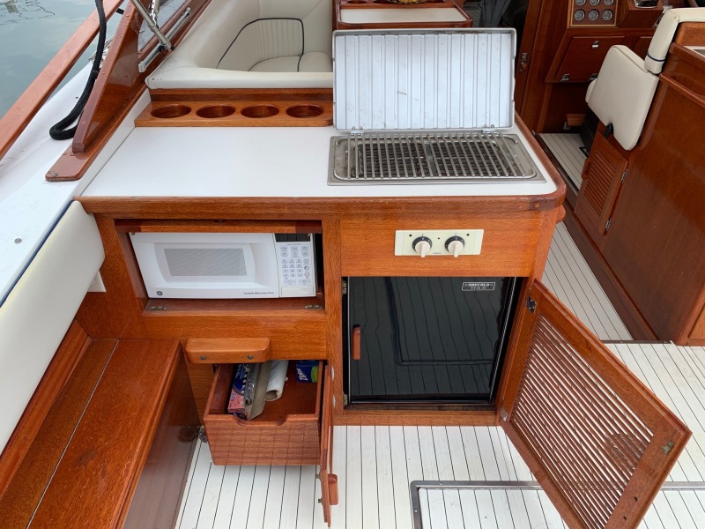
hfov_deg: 67.3
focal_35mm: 26
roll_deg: -0.1
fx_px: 530
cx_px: 352
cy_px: 264
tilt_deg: -39.5
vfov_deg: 53.1
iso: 25
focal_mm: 4.25
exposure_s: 1/849
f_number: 1.8
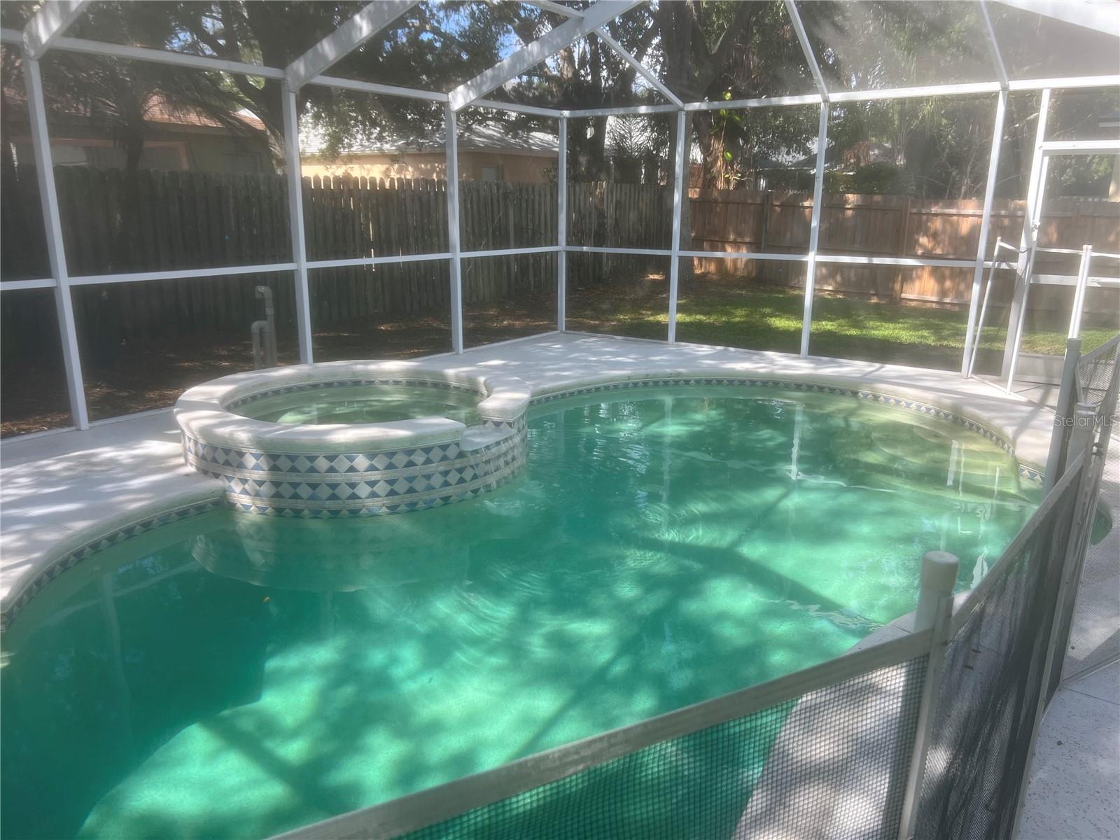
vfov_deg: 53.1
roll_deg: +0.0
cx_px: 560
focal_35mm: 26
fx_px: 841
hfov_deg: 67.3
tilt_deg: -13.7
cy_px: 420
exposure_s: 1/840
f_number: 1.5
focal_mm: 5.7
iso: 50
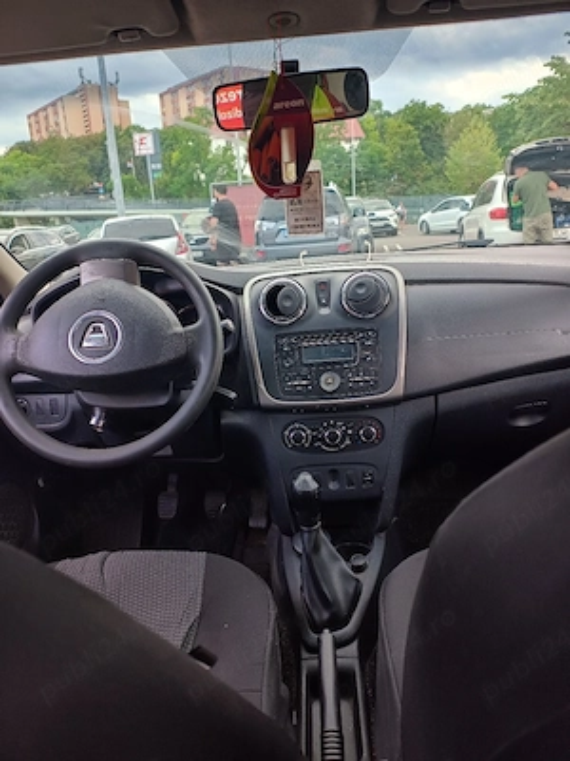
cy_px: 380
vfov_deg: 71.6
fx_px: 527
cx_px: 285
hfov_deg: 56.8
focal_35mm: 24
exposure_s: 1/100
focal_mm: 5.89
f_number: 1.4
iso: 235
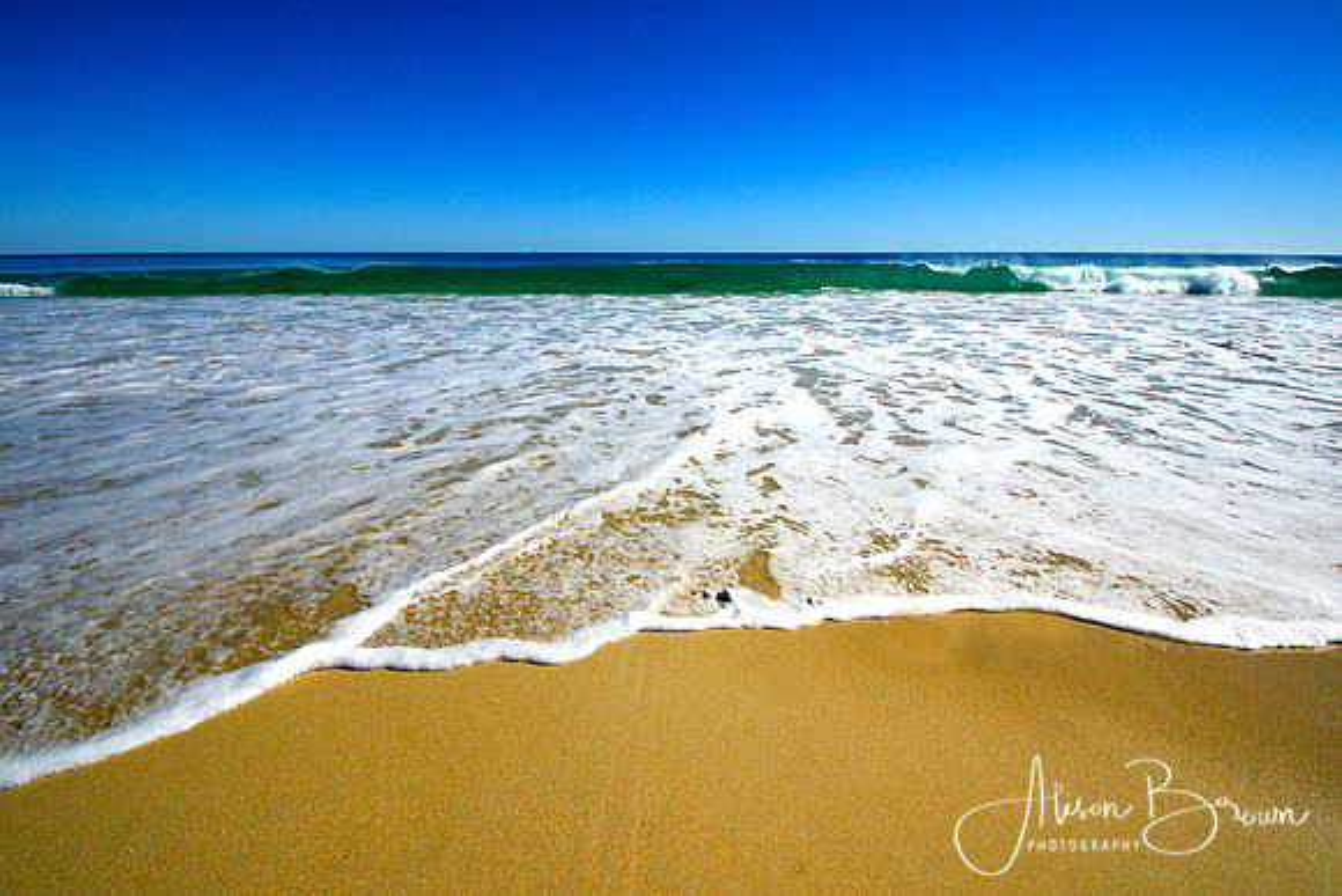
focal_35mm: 15
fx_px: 559
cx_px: 671
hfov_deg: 100.4
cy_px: 448
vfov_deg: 77.4
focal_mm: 10
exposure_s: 1/1000
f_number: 10
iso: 200
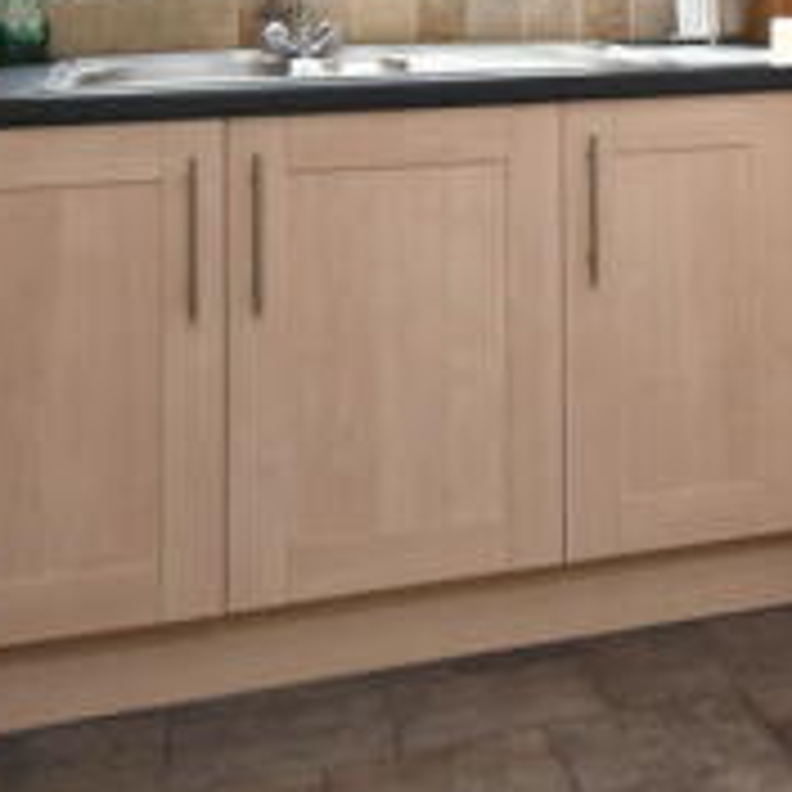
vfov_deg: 25.4
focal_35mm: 62
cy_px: -124
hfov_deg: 26.6
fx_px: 1594
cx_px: 763
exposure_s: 1/200
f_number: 5
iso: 500
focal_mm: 13
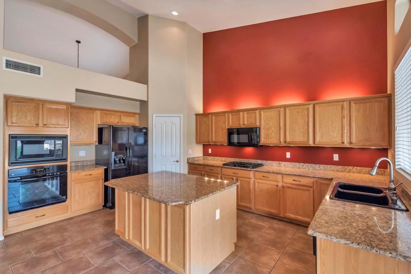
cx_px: 206
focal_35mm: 16
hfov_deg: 96.7
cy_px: 137
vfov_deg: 73.8
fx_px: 183
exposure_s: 1/125
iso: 4000
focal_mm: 16
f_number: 4.5
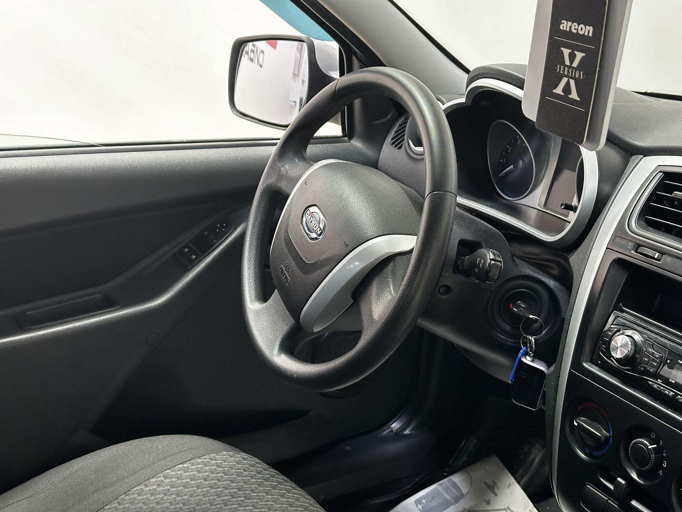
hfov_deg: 39.7
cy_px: 256
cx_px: 341
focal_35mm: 48
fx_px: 946
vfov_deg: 30.3
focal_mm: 6.86
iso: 320
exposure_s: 1/33
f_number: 1.78
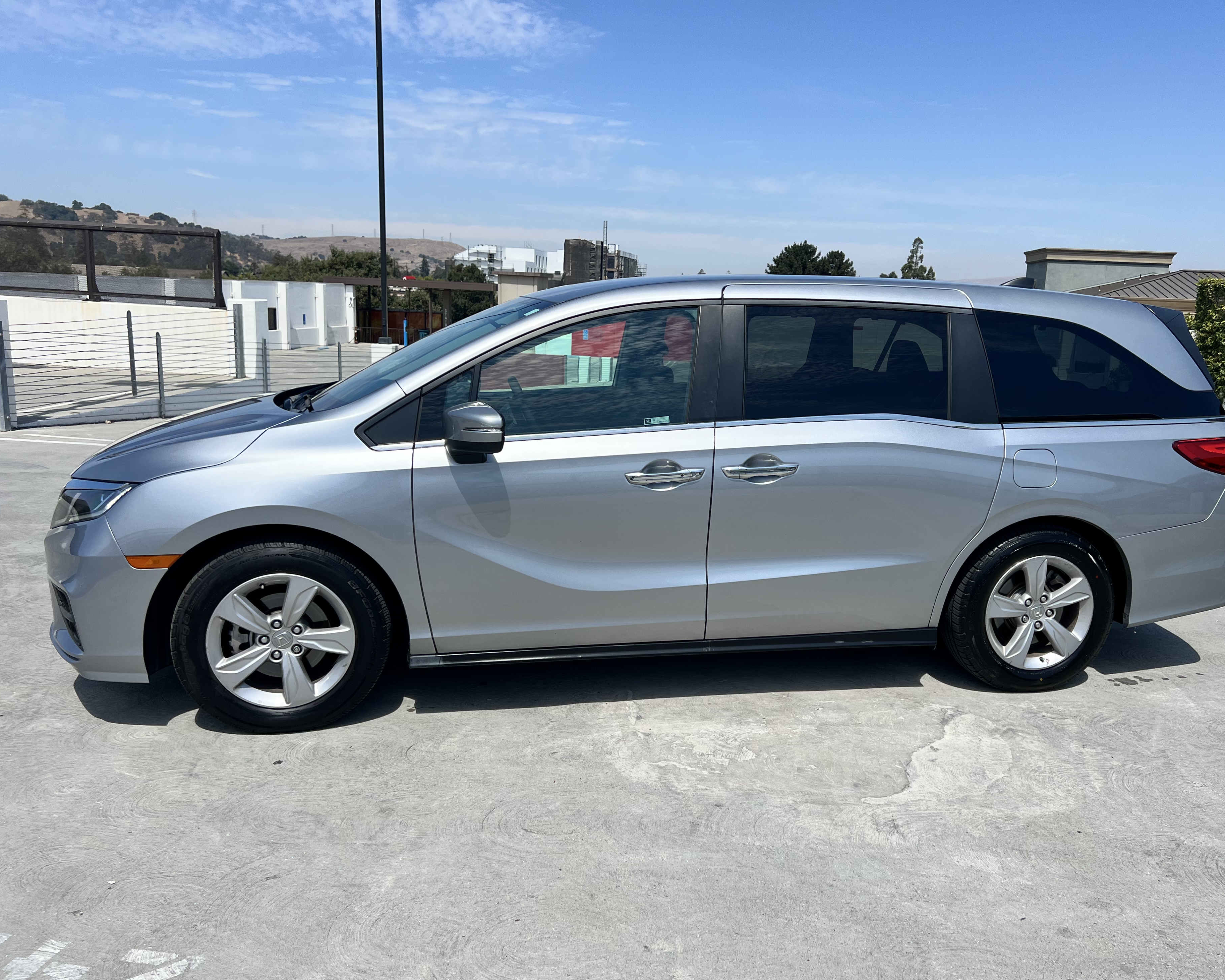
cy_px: 506
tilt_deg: -11.5
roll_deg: -2.7
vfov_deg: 51.5
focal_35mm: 28
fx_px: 1015
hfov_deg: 62.1
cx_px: 672
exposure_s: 1/5882
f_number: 1.5
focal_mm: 5.7
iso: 50
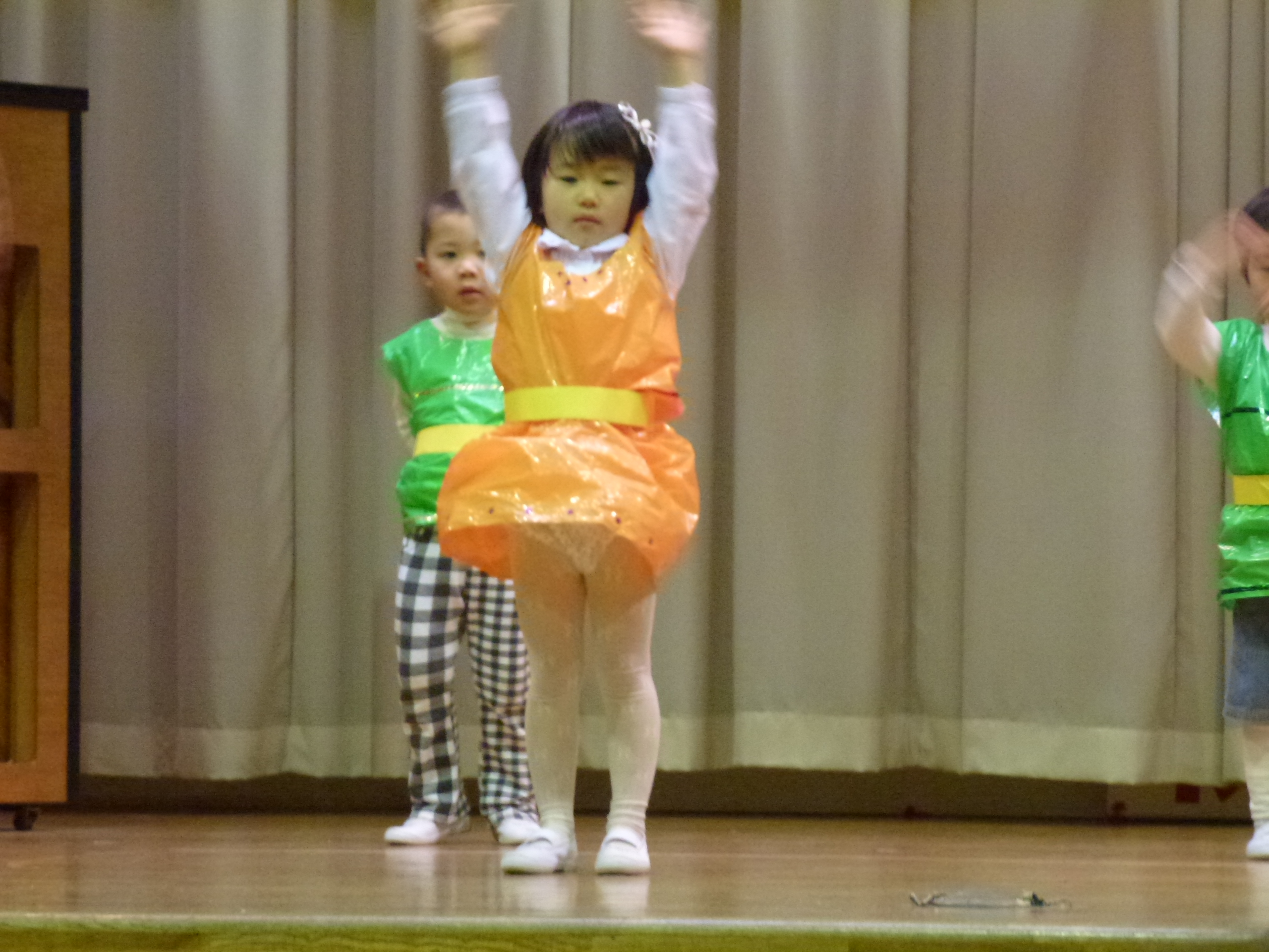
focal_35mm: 155
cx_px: 634
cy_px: 476
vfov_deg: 9.6
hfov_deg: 12.7
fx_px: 5682
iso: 800
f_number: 5.3
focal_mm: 27.7
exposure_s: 1/15
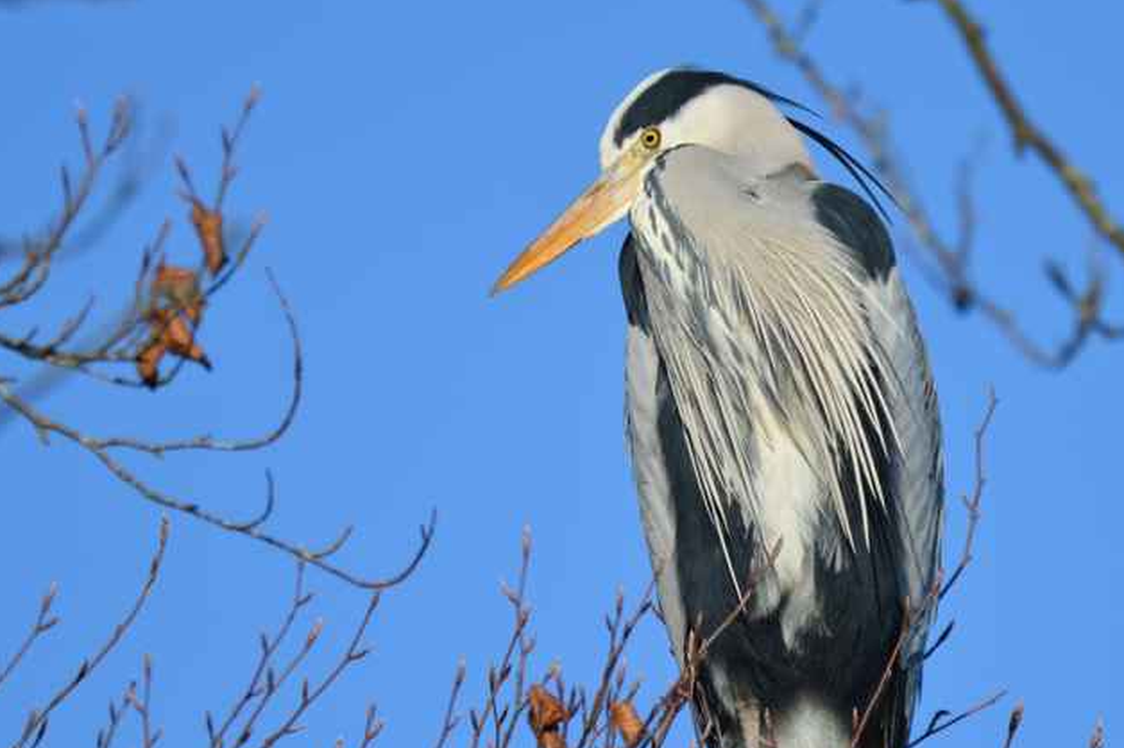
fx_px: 47712
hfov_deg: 1.3
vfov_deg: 0.9
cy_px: 442
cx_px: 680
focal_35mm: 1529
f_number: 9
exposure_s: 1/500
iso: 320
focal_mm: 800
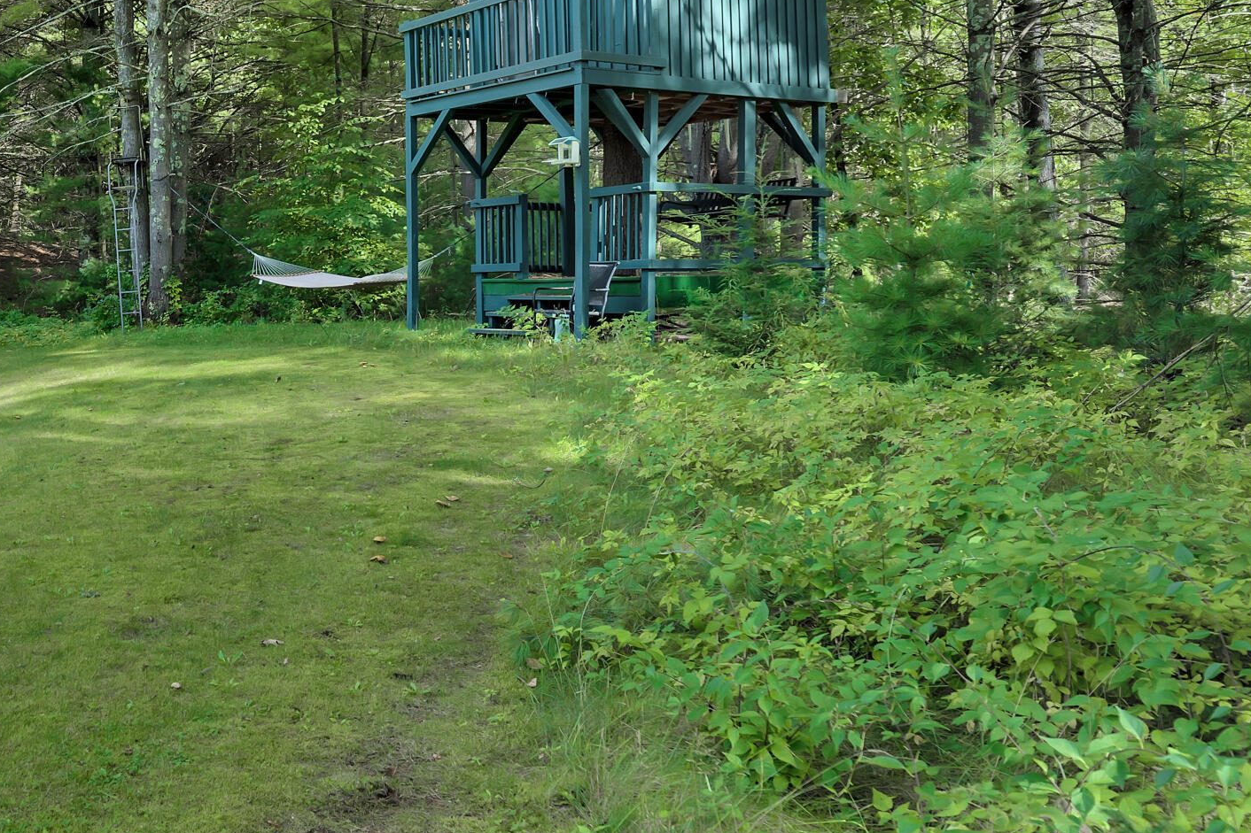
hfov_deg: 47.0
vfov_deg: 38.4
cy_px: 279
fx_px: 1181
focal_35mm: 34
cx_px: 12
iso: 250
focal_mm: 16
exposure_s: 1/500
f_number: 4
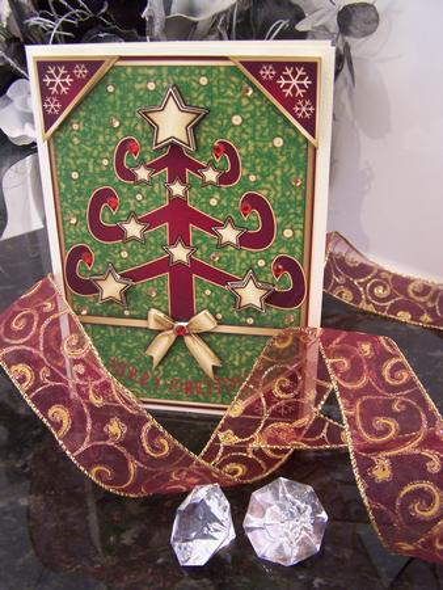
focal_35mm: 38
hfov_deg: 37.8
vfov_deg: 49.0
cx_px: 222
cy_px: 295
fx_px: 648
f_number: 2.8
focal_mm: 6.3
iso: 140
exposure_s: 1/8
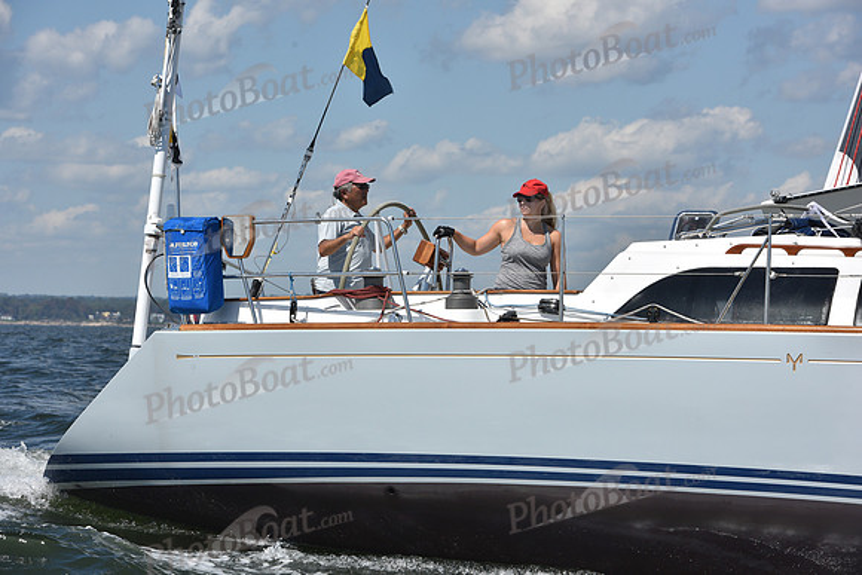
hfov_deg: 15.2
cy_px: 288
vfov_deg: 10.2
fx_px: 3233
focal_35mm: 135
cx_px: 431
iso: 320
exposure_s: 1/1250
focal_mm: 135
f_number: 10
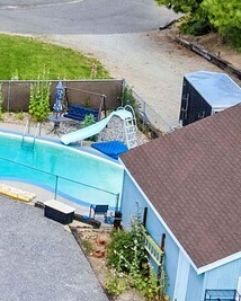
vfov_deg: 14.6
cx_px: -255
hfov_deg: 10.7
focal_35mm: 131
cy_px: 36
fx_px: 1167
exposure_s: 1/1500
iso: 200
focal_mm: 8.38
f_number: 2.8
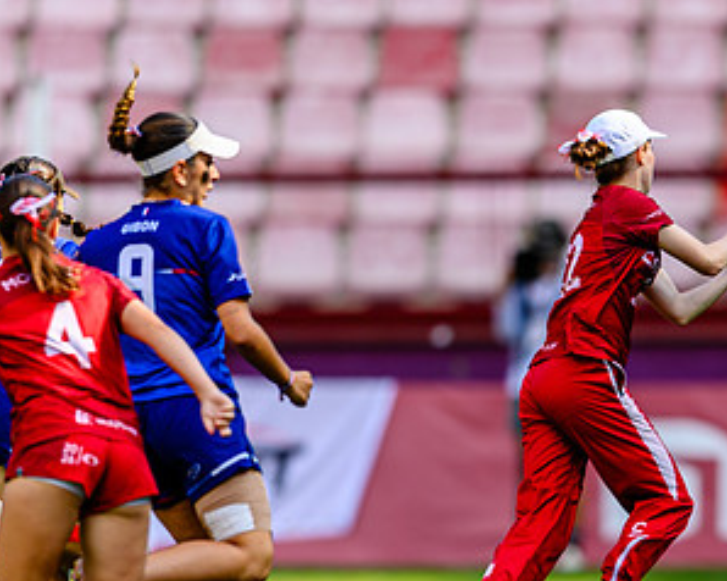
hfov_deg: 1.8
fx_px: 23072
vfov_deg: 1.4
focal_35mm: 1073
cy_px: 413
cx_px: 694
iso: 100
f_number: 3.2
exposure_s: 1/500
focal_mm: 400
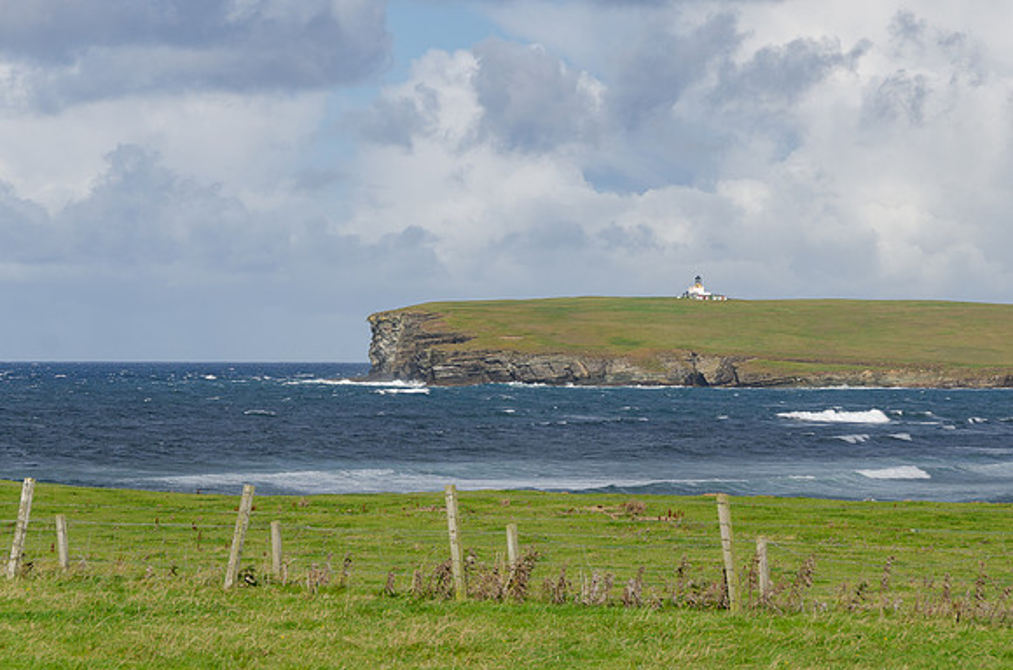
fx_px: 3760
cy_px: 305
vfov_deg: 10.2
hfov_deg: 15.3
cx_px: 551
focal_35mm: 134
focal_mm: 82
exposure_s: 1/500
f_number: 8
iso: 100
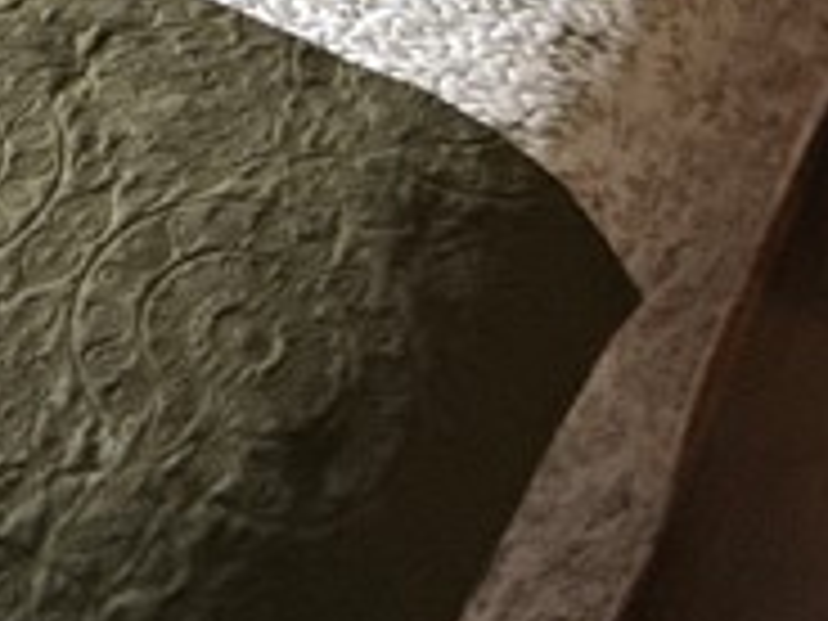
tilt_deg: -10.0
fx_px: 1866
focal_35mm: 78
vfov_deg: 14.6
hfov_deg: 23.4
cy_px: -716
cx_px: -99
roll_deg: -2.8
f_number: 2.2
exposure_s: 1/120
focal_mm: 2.22
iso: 500
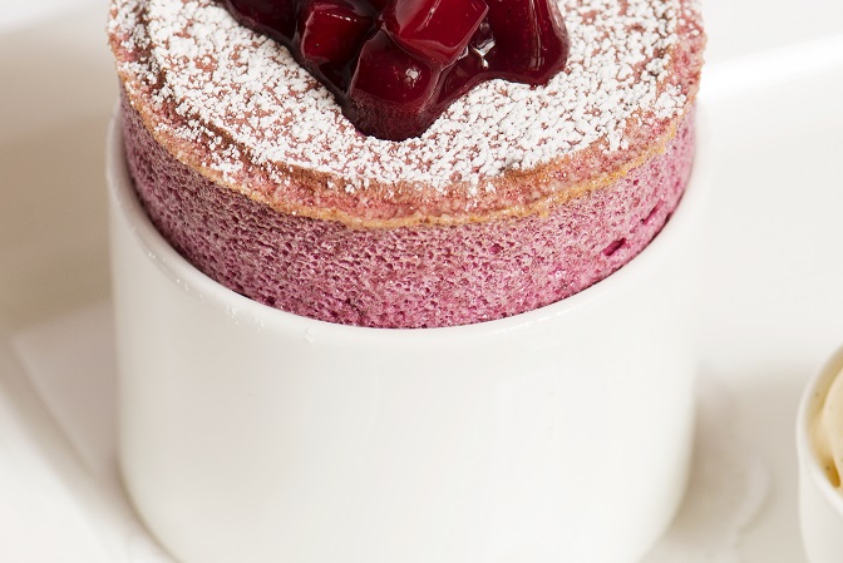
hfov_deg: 8.8
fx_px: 5483
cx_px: 432
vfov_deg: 5.9
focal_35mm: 234
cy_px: 410
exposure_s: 1/2.5
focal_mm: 105
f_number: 6.3
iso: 200
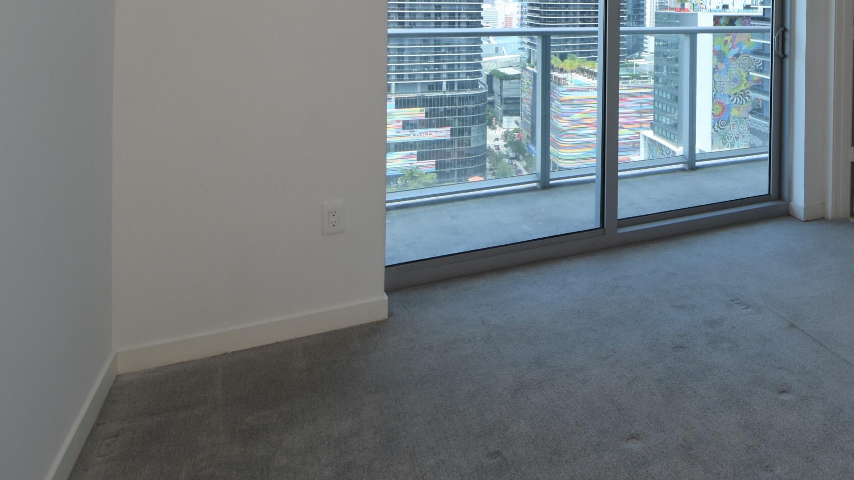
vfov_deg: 36.5
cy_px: -18
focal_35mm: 28
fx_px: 634
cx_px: 670
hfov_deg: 62.8
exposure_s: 1/100
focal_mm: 10
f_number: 5
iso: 200
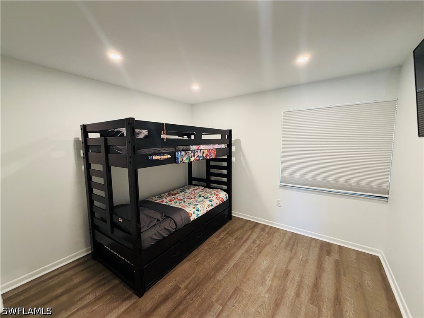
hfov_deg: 102.1
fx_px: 171
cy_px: 159
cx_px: 212
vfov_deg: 85.7
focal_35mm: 14
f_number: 2.2
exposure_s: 1/60
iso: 320
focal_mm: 2.22
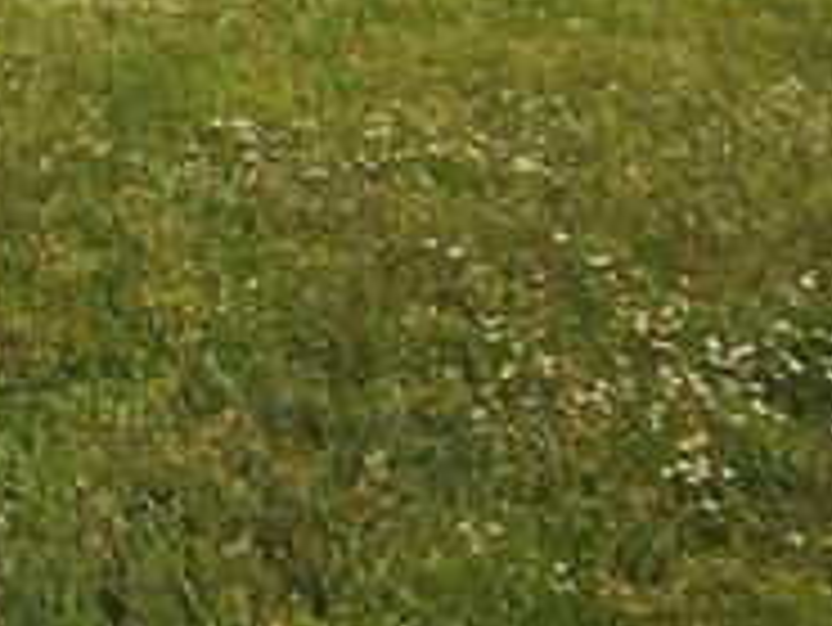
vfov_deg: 13.8
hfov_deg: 21.4
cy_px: -919
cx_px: -501
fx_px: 1732
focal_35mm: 72
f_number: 2.2
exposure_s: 1/228
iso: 40
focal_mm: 1.74
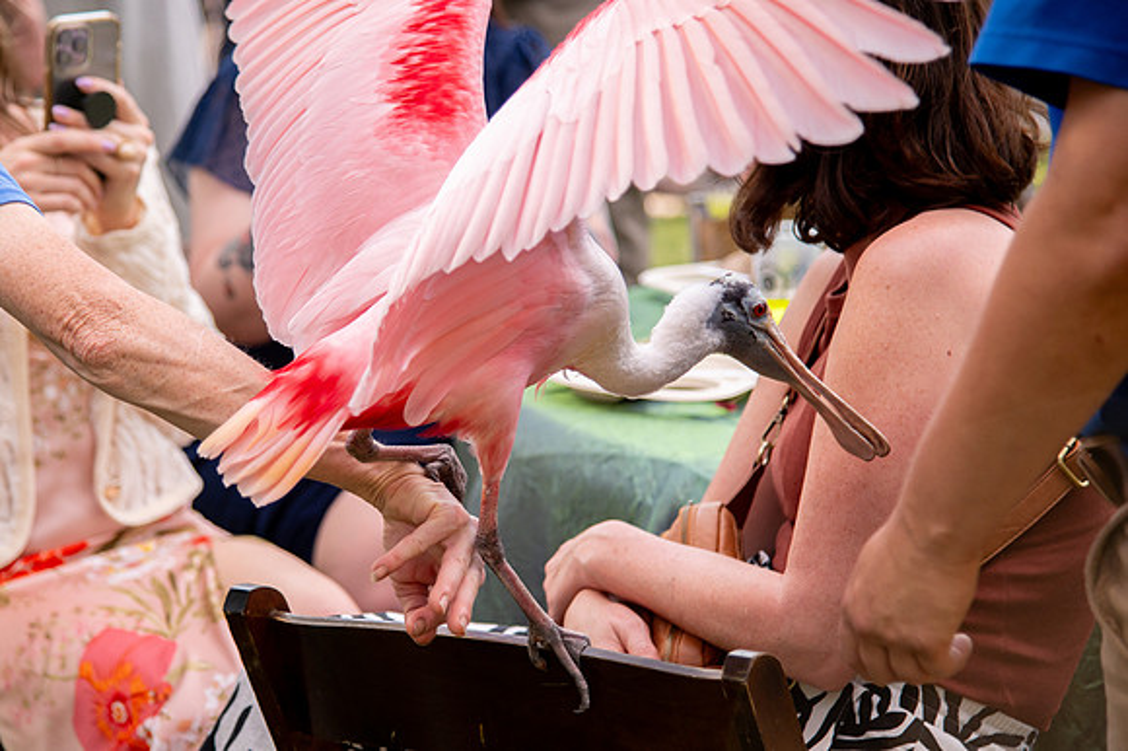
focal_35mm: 113
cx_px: 433
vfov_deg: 12.1
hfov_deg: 18.0
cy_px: 423
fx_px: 3550
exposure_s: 1/640
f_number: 4
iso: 1000
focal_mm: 92
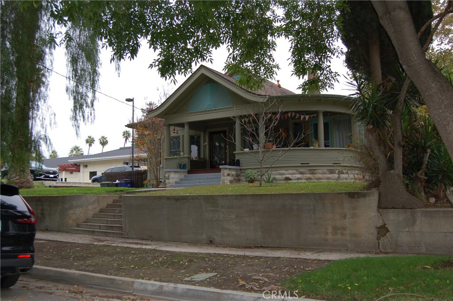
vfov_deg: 34.1
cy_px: 150
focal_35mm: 39
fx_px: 490
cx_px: 226
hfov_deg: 49.6
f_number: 4.5
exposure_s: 1/500
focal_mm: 26
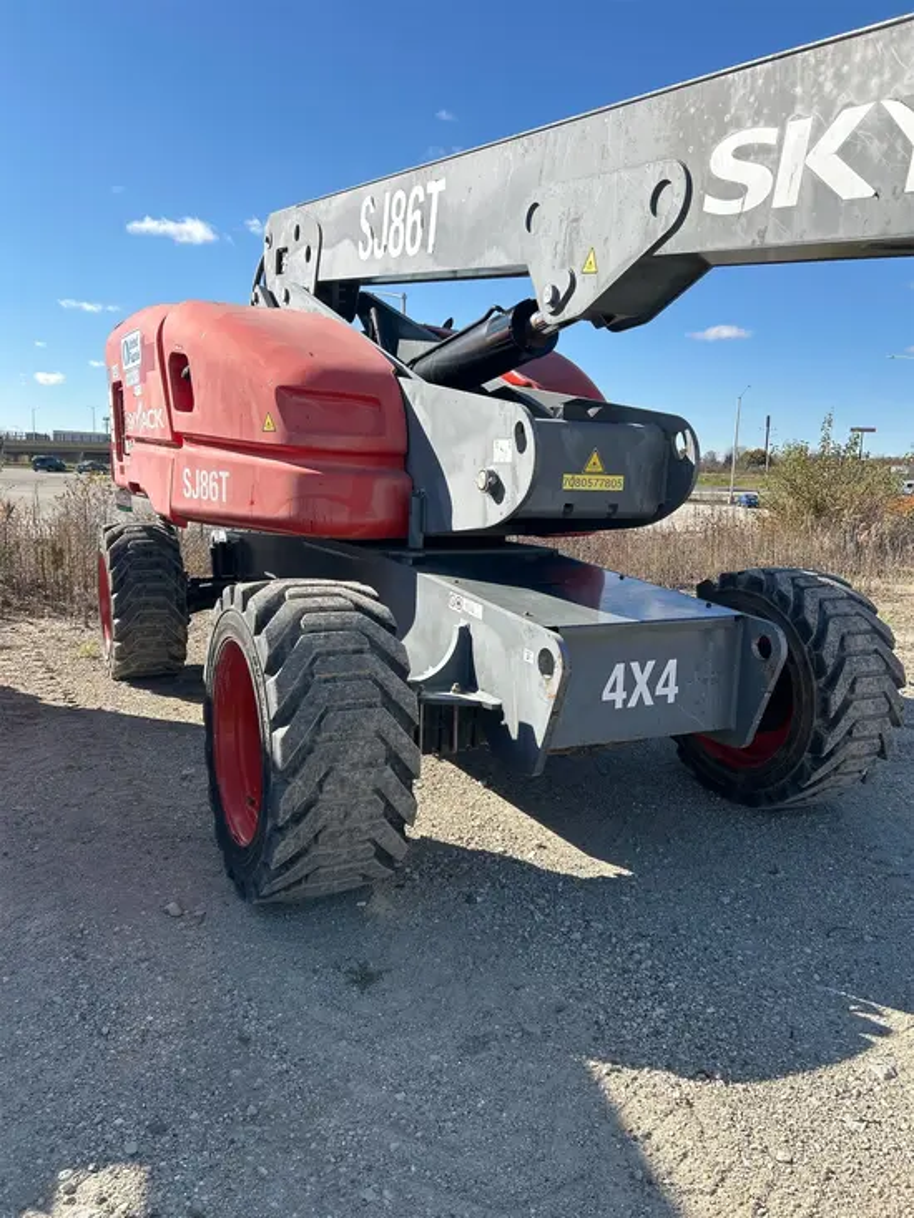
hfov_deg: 53.1
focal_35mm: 26
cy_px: 609
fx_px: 915
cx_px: 457
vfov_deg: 67.3
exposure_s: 1/3356
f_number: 1.5
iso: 50
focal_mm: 5.7
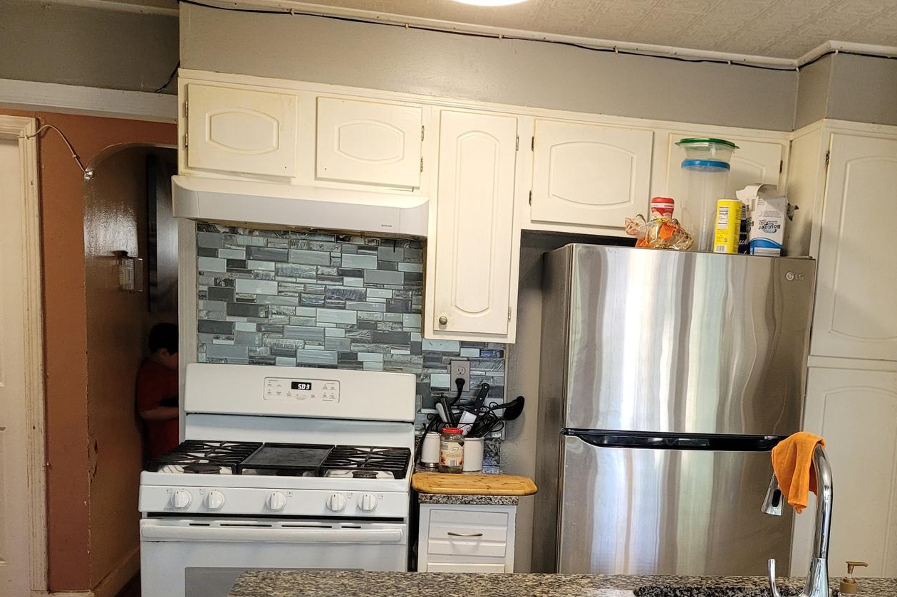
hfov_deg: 43.8
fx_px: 1096
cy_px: 490
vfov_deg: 29.7
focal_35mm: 44
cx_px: 611
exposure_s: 1/120
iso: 250
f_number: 1.8
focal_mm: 5.4
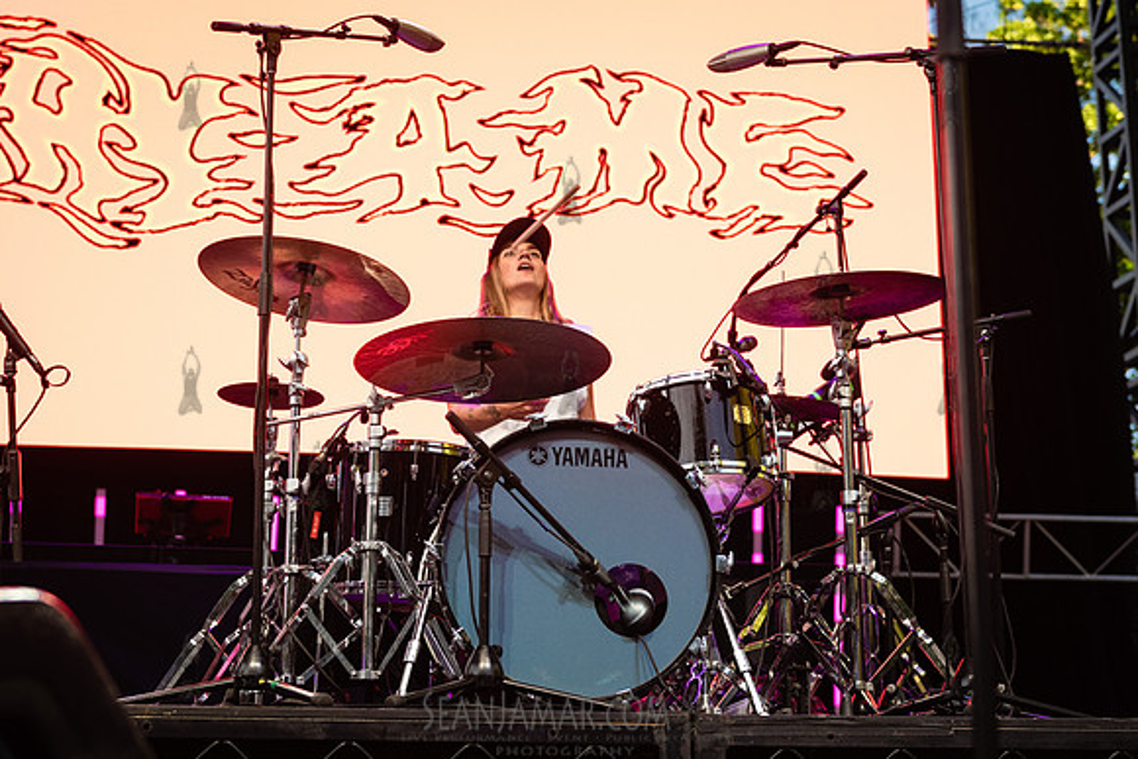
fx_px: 1951
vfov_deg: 22.0
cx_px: 514
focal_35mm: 62
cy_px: 358
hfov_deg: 32.5
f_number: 4
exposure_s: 1/400
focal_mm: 52
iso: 1000
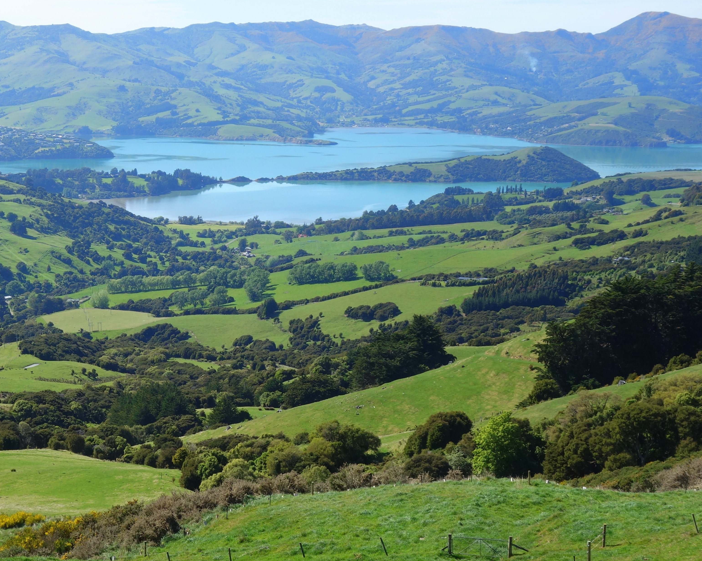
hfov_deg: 27.4
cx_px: 157
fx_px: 1413
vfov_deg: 22.5
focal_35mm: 68
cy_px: 334
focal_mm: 15.28
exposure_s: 1/400
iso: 125
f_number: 5.6
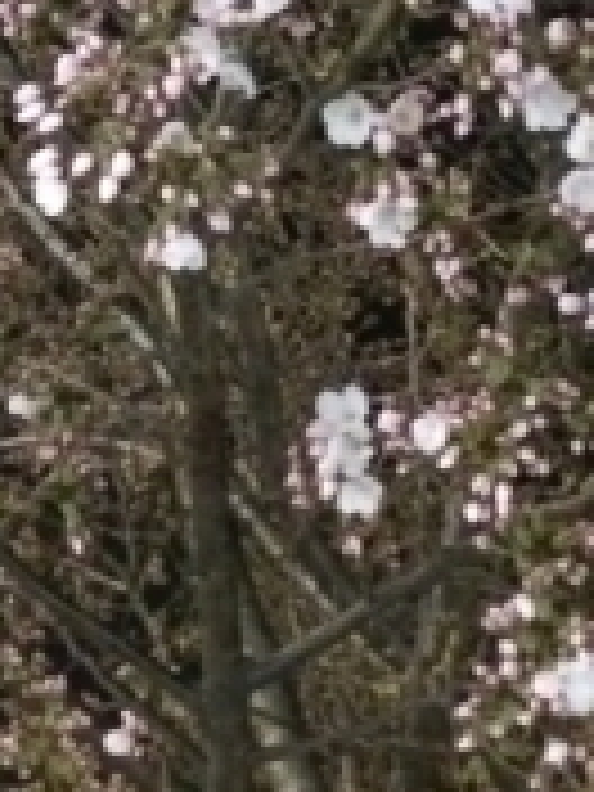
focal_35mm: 136
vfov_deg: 13.6
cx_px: 306
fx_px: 3112
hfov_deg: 10.9
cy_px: -405
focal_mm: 4.12
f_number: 2.2
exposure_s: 1/15
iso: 1000
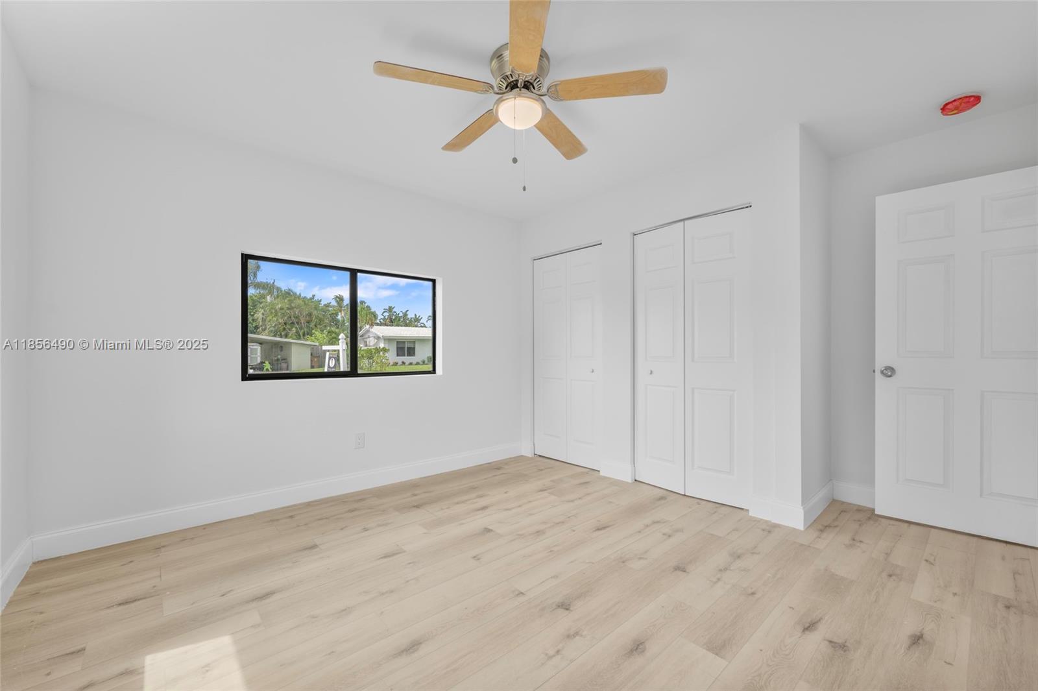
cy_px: 346
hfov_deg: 104.3
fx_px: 403
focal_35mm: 14
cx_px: 519
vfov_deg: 81.1
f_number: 8
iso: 64
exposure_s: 1/3
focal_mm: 14
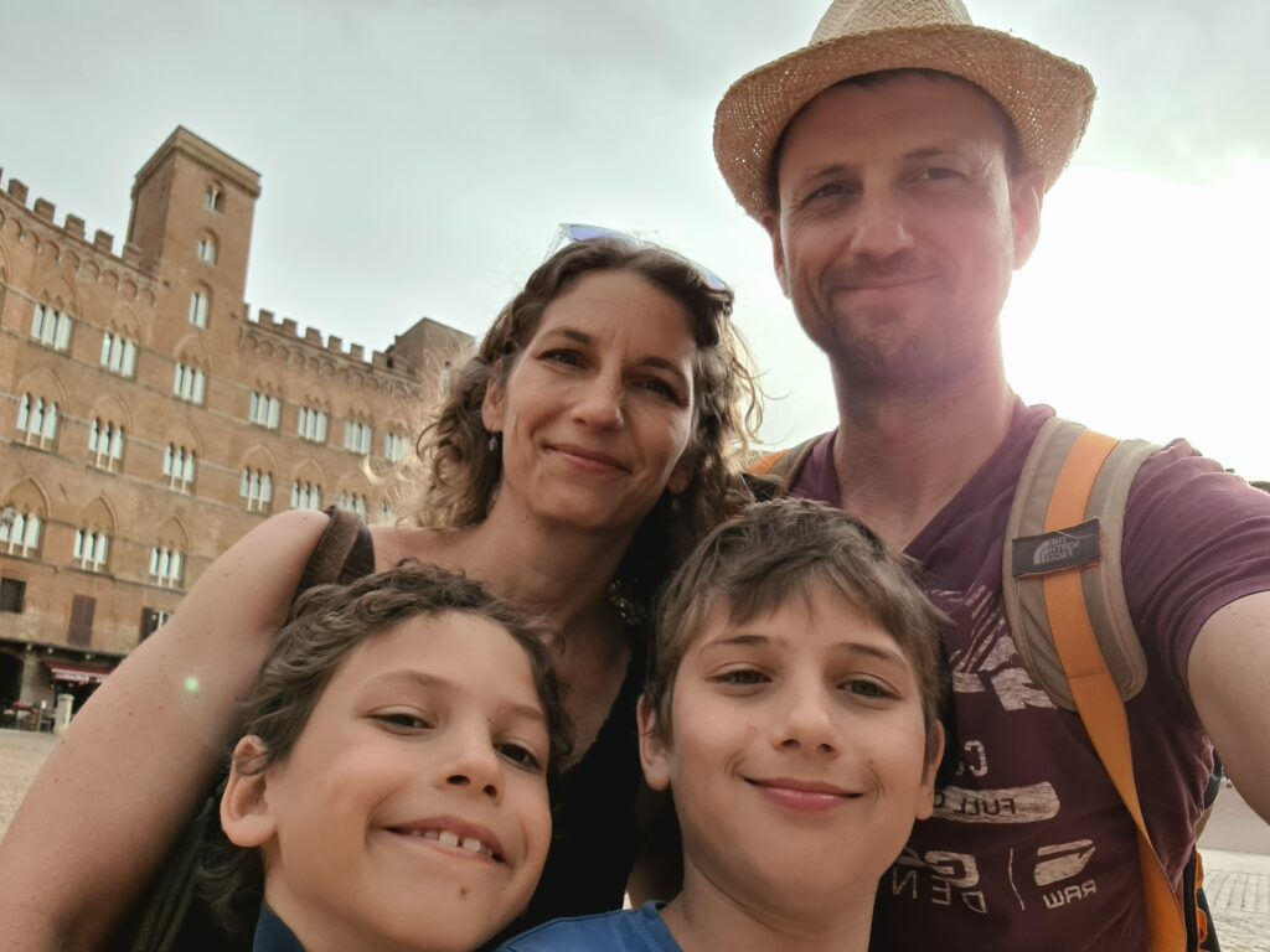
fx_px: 917
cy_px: 476
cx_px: 635
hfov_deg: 69.4
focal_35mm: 25
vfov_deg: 54.9
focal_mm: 3.3
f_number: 2.2
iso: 50
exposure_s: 1/270
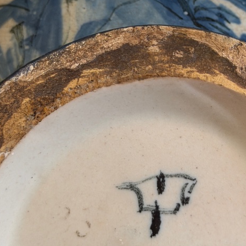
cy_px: 77
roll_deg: +1.3
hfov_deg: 15.9
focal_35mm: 109
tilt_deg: -20.1
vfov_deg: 15.9
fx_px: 876
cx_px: 162
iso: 50
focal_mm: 6.76
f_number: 1.78
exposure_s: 1/50
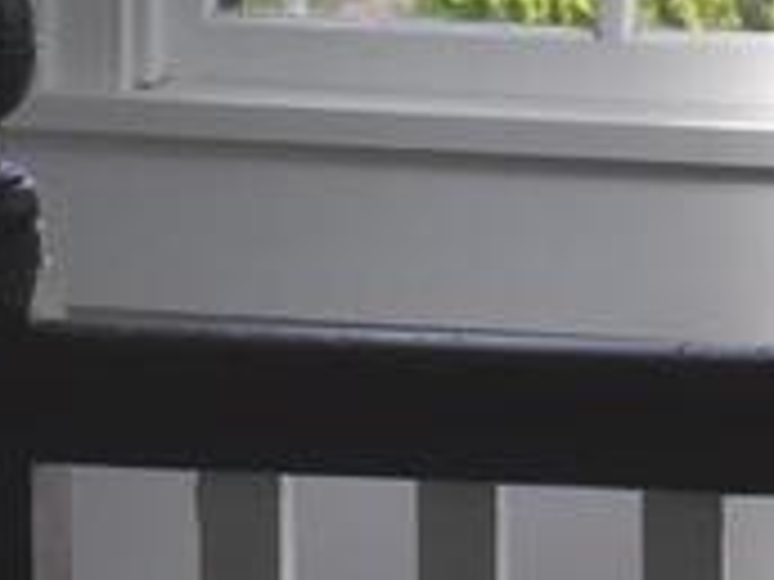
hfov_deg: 7.1
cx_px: -288
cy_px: -90
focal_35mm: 277
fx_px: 6194
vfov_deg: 5.3
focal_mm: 23
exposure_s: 1/250
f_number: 8
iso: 400
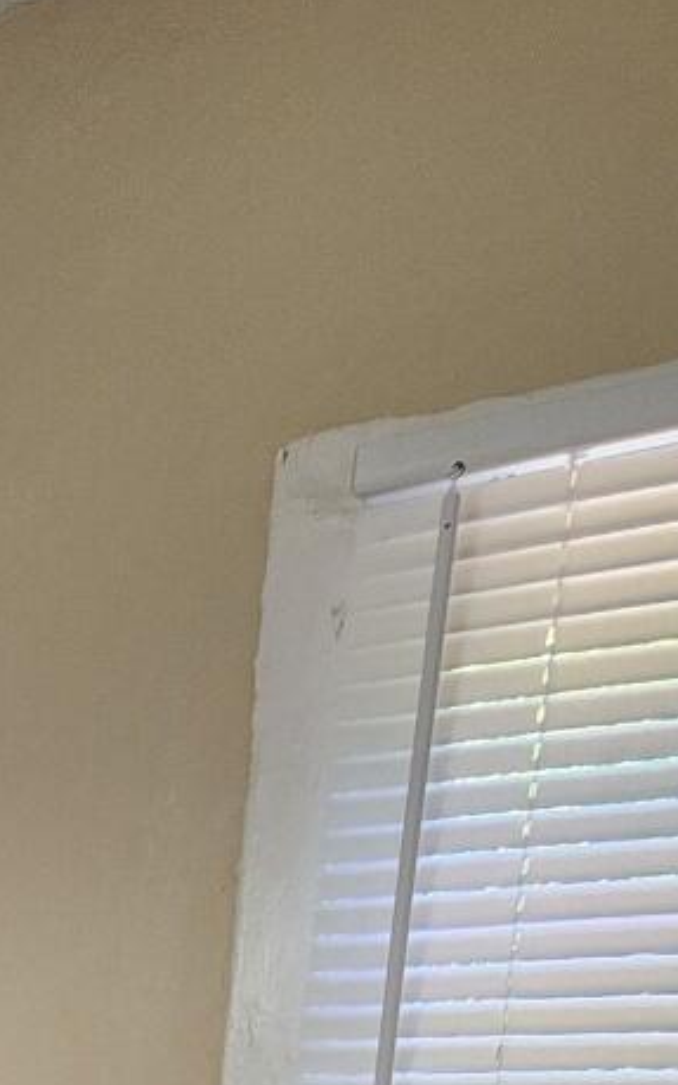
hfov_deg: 18.6
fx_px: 1773
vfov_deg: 25.5
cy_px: 1633
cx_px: -404
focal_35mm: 60
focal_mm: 1.74
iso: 80
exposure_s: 1/60
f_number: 2.2
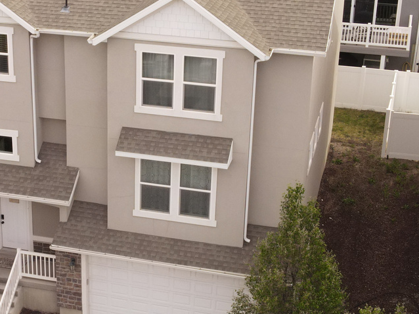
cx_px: 106
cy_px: 189
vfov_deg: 19.1
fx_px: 932
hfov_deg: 25.0
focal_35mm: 77
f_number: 2.8
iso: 100
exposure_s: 1/240
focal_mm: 4.5
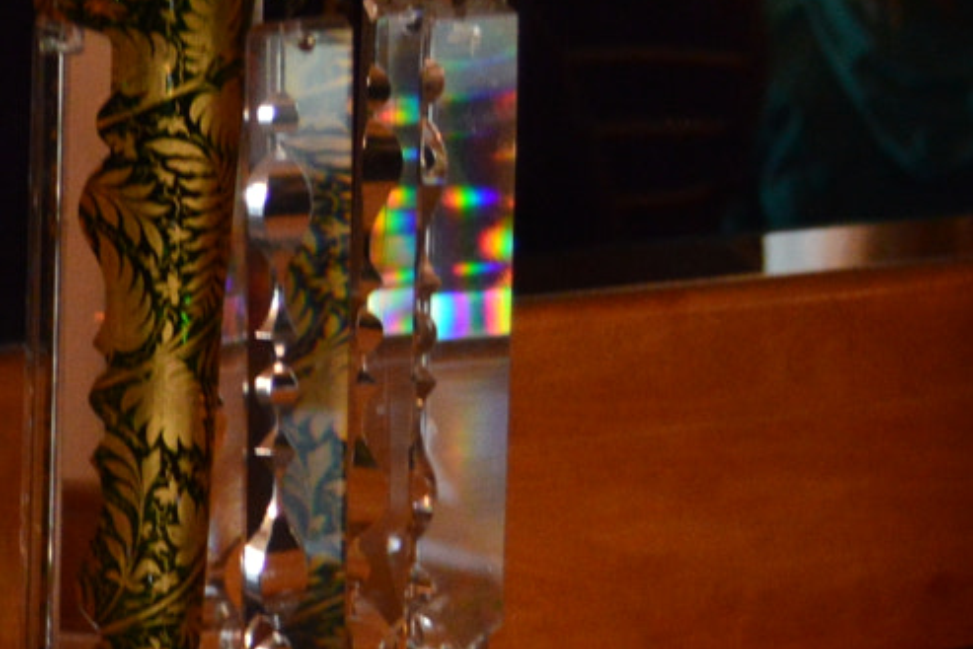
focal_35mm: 143
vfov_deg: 9.6
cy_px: 464
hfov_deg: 13.6
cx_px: -395
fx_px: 3868
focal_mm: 23
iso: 800
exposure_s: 1/25
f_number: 3.8
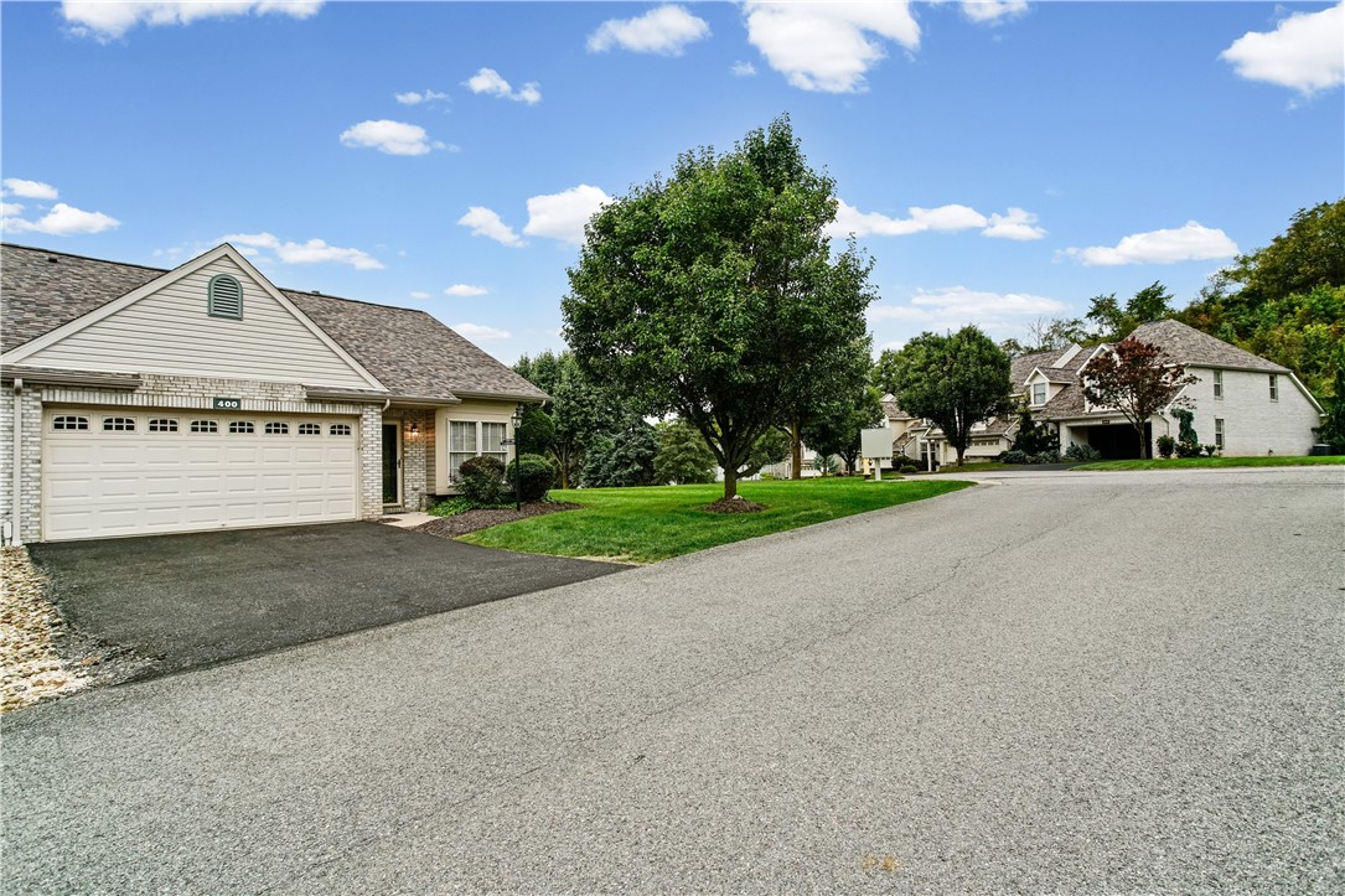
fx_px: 635
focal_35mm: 17
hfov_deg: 93.3
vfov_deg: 70.4
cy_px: 448
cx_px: 672
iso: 500
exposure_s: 1/125
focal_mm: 17
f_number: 8
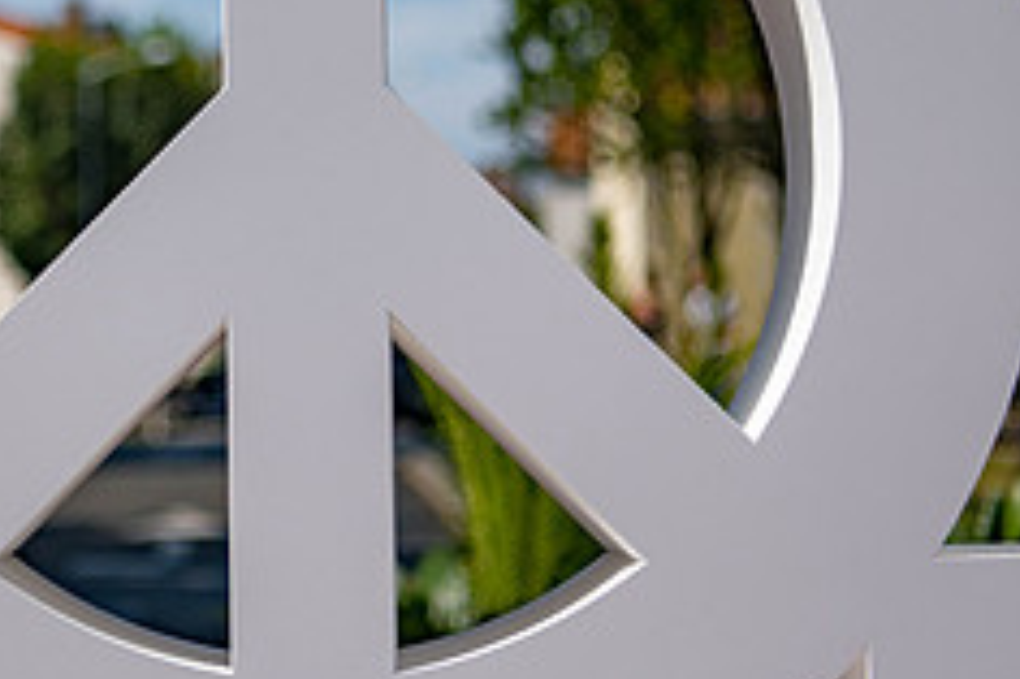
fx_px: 3482
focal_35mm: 123
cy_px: 89
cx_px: 311
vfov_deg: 11.1
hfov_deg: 16.6
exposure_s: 1/5000
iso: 64
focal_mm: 50
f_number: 2.8
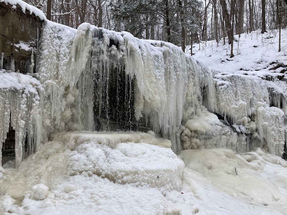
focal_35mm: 30
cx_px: 141
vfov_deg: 46.8
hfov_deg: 60.0
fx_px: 249
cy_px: 113
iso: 25
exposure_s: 1/268
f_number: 1.8
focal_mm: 3.99
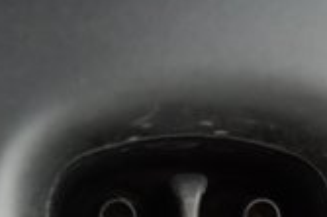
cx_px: 176
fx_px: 835
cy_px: 307
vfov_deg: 14.1
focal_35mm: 92
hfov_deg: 22.2
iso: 8000
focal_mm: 24
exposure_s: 1/160
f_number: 2.8
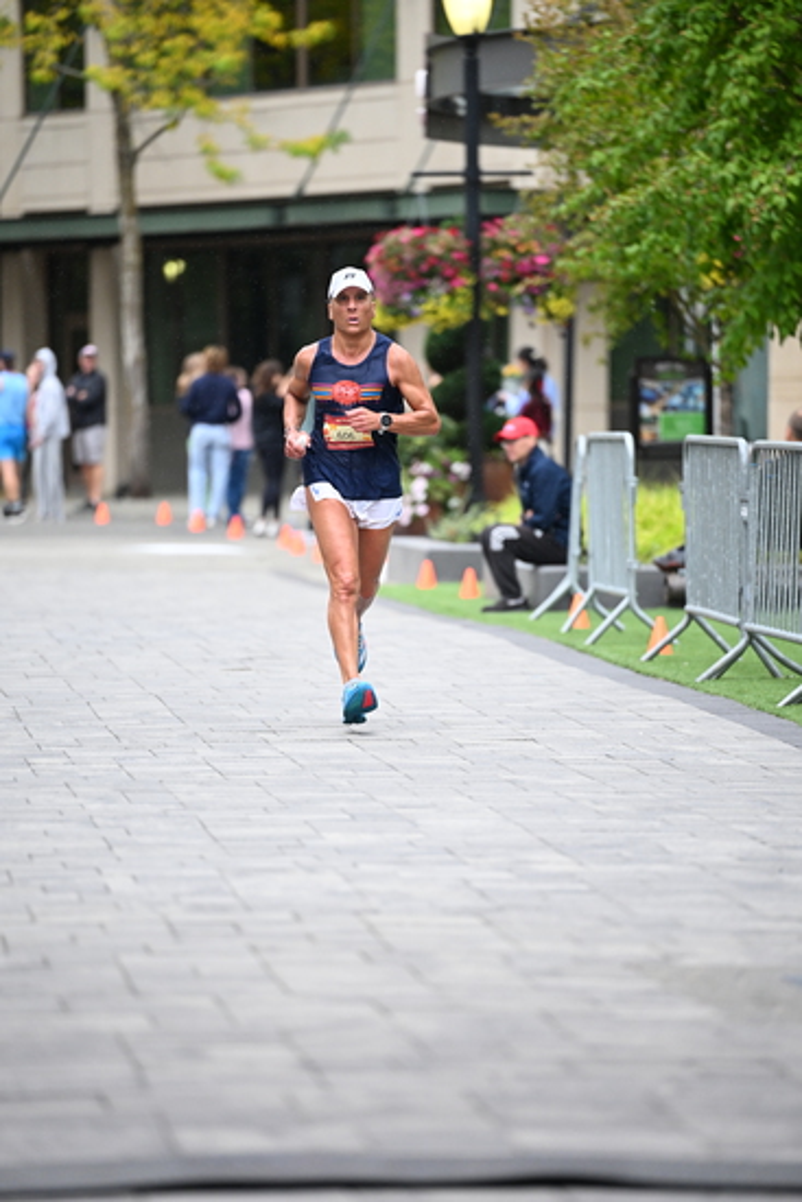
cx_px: 401
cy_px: 601
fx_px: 6679
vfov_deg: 10.3
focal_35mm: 200
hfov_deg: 6.9
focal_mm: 200
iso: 1250
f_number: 2.8
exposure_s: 1/1600
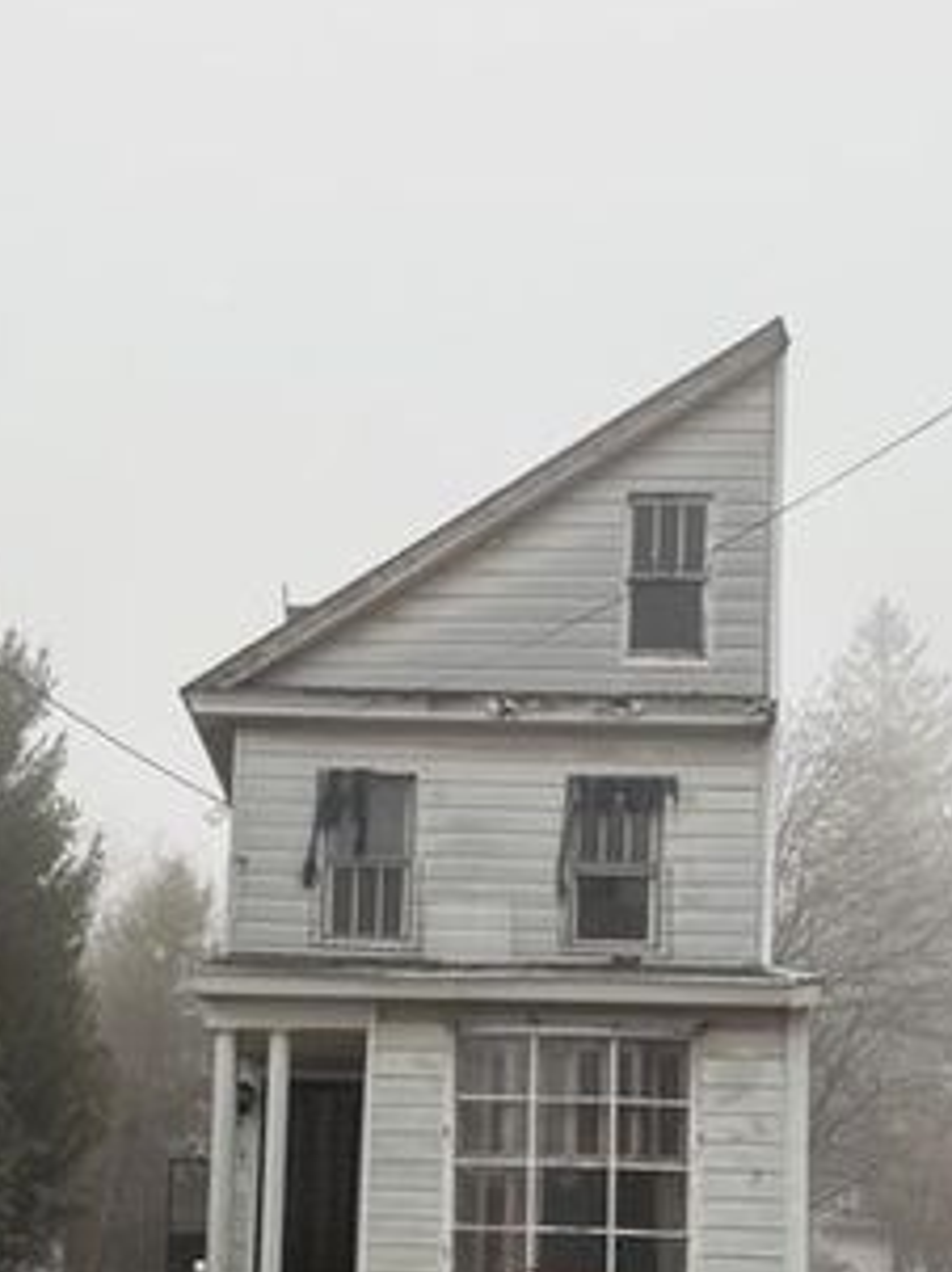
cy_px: 1076
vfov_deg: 34.7
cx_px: 345
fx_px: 1946
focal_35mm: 53
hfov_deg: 27.4
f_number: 1.78
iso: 80
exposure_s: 1/410
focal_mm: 6.76
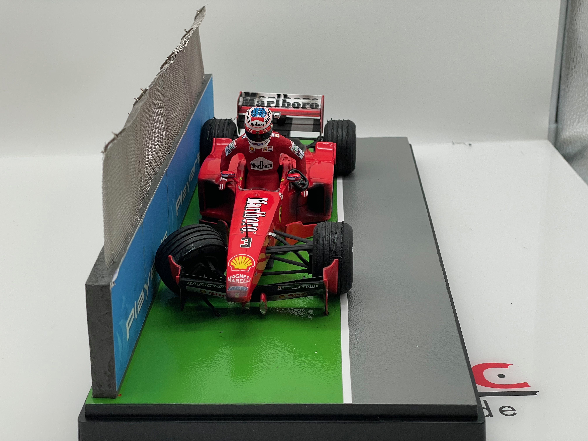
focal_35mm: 52
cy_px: 220
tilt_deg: -21.6
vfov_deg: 28.0
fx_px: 883
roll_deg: +1.1
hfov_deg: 36.8
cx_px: 294
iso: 100
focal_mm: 6
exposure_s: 1/150
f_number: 2
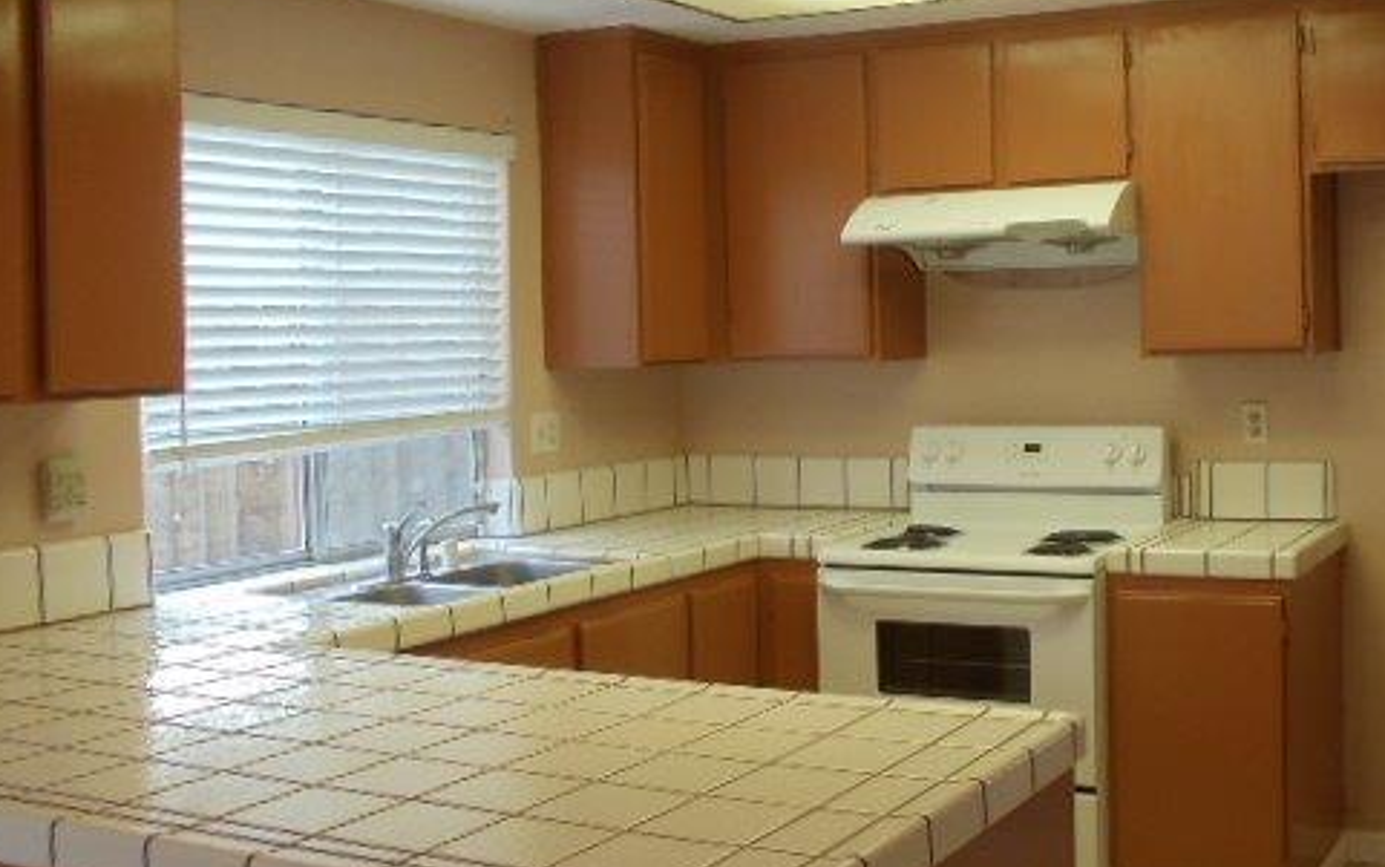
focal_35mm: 62
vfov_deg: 21.0
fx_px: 2341
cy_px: 374
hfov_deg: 32.7
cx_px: 901
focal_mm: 6
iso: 200
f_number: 3.5
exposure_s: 1/30
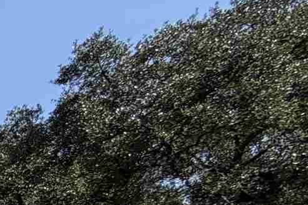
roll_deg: +1.5
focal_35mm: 91
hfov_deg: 12.4
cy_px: 504
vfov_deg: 11.9
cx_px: -561
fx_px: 778
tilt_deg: +0.2
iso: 25
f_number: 2.2
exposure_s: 1/770
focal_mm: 2.22
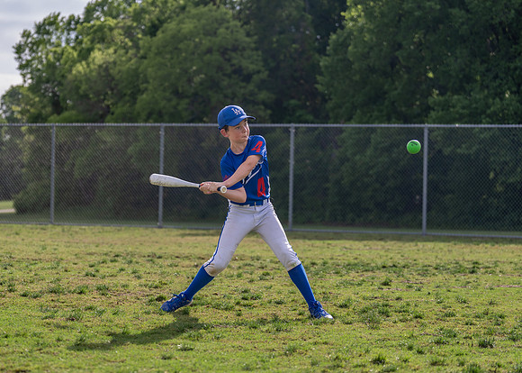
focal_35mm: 90
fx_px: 1337
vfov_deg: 15.9
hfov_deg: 22.0
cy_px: 201
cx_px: 184
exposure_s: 1/1600
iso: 100
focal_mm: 70
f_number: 2.8
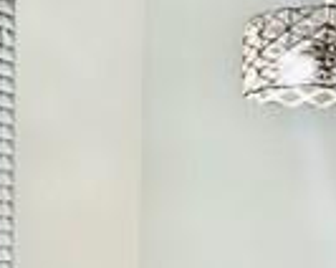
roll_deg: -1.6
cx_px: 121
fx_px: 1122
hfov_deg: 17.0
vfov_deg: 13.2
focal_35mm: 113
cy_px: 341
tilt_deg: -5.1
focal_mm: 6.86
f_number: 1.78
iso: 160
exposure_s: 1/120
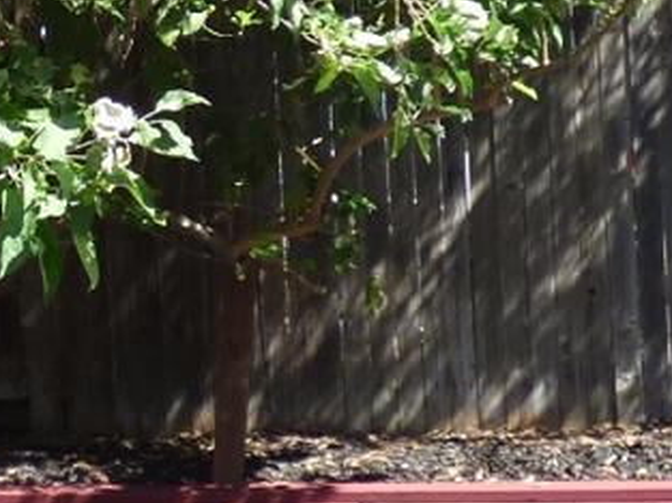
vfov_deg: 15.4
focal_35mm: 96
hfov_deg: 19.9
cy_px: 279
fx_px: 1862
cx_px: 4
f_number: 2.8
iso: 100
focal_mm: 3.58
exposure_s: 1/80
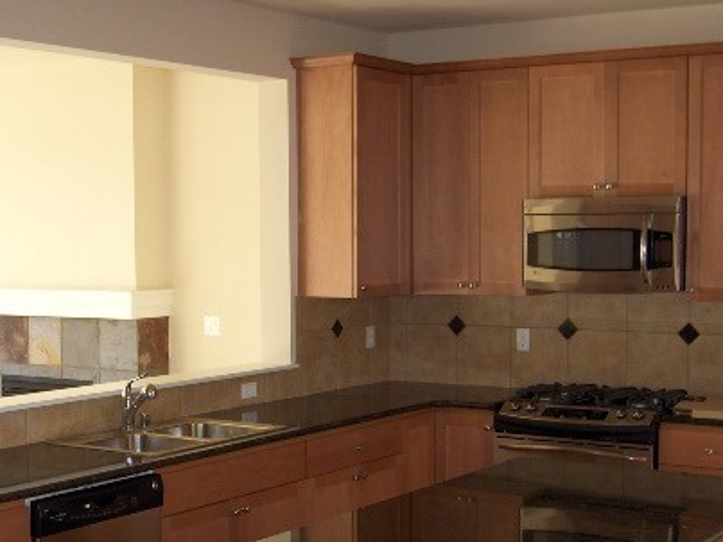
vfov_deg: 23.5
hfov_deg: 31.1
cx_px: 267
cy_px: 375
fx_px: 1295
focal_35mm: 62
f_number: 2.8
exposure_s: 1/60
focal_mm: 8
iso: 100
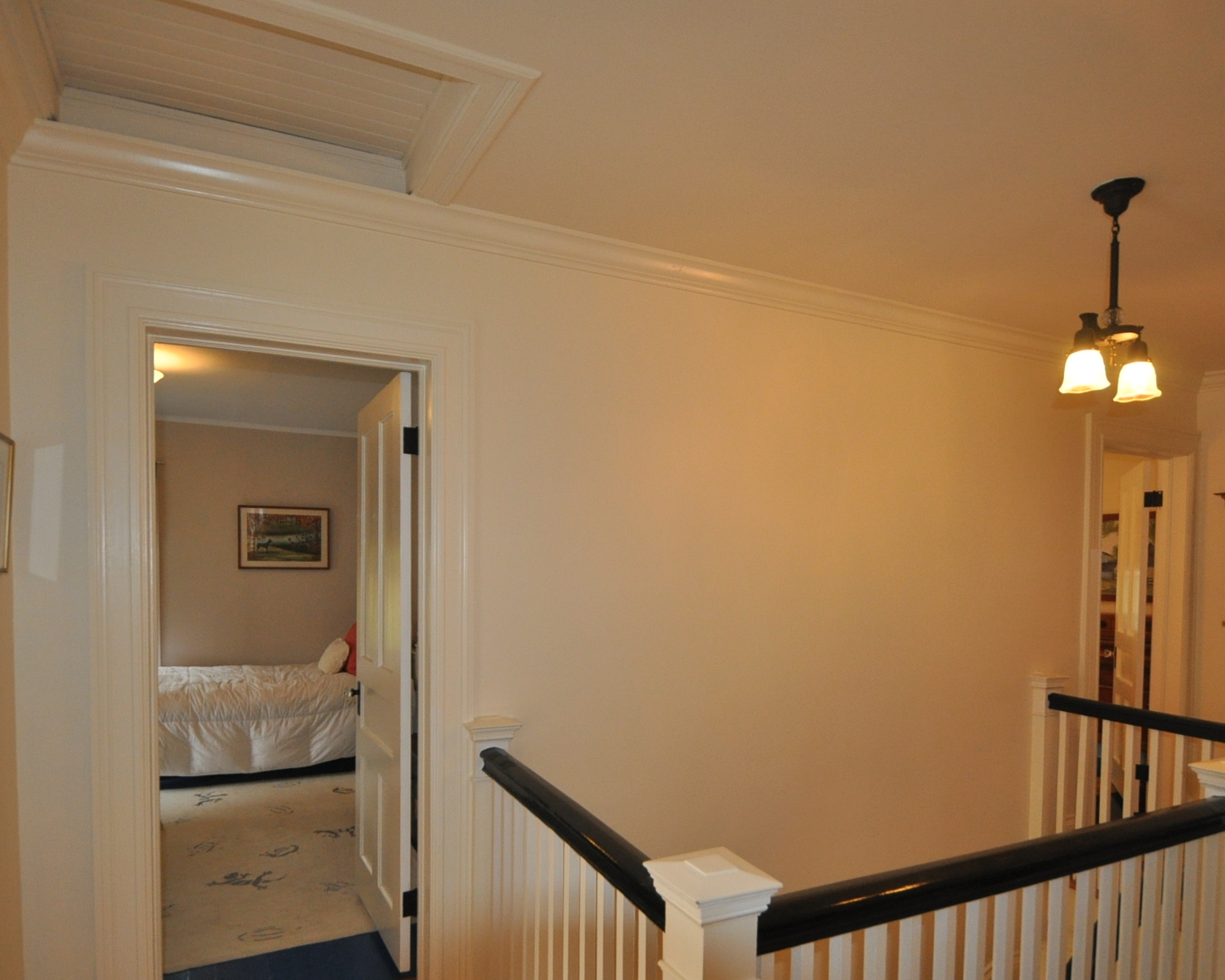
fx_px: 725
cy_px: 578
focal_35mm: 20
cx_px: 567
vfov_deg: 67.6
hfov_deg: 80.2
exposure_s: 1/80
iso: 800
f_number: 3.5
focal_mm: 10
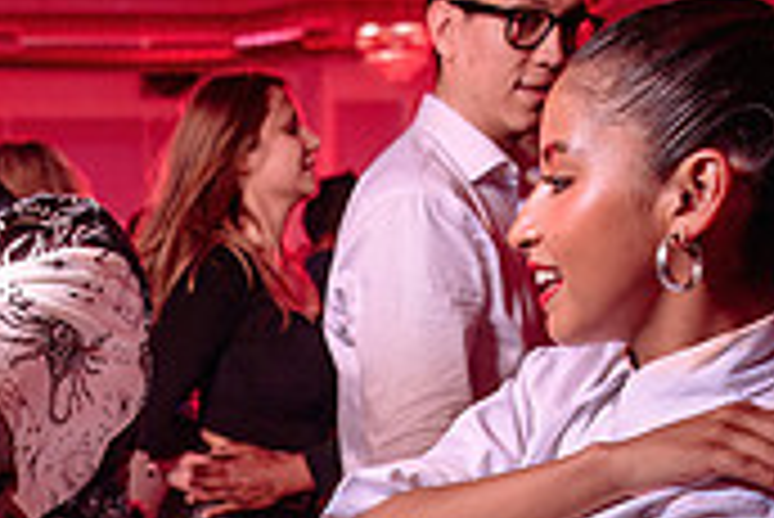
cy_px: 633
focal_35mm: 83
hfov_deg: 24.2
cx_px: 184
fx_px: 1786
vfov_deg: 15.8
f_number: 3.2
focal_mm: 24
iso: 800
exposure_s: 1/60
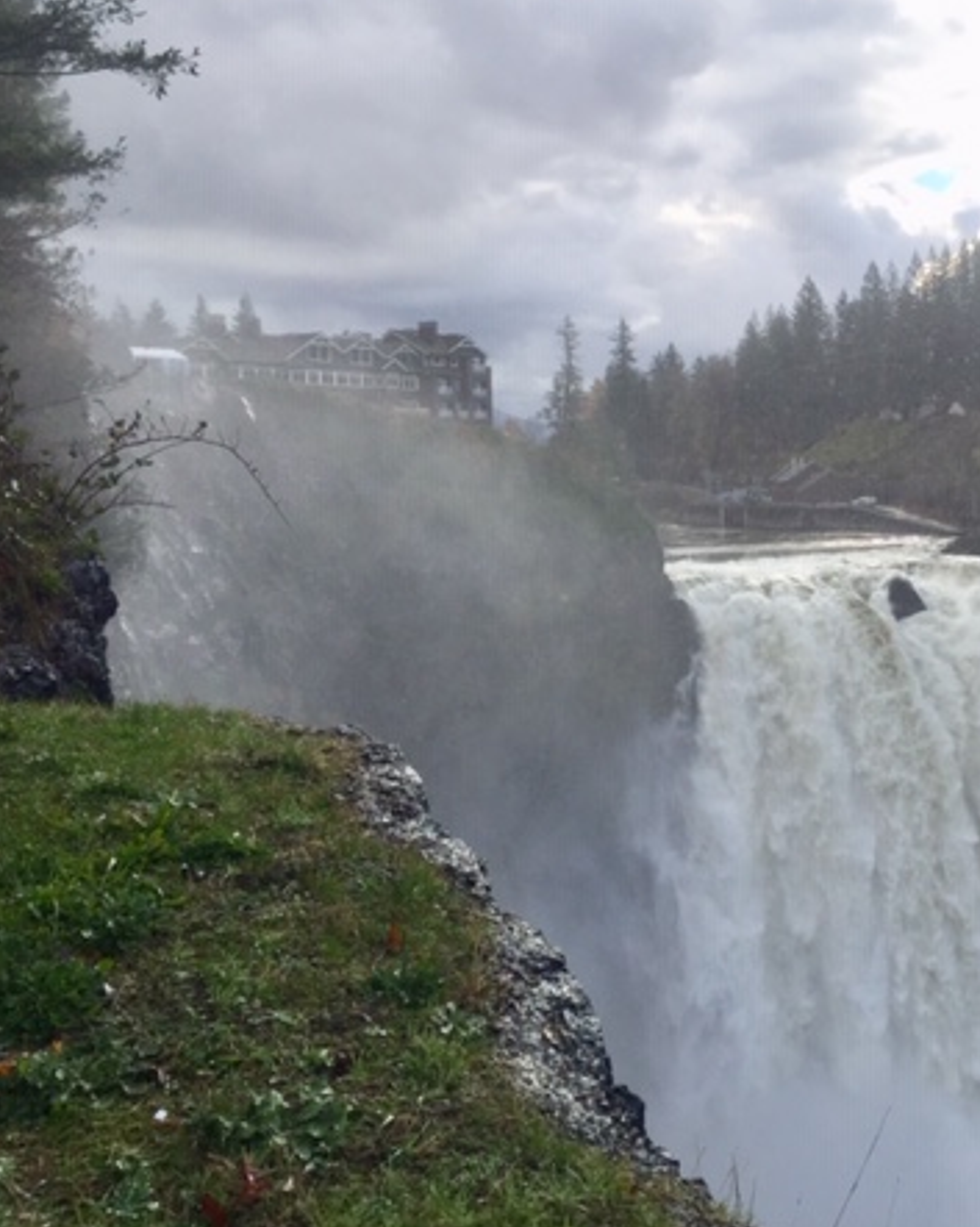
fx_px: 1488
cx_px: 816
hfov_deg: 35.0
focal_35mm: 41
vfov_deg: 44.8
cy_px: 569
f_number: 2.2
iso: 32
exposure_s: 1/1721
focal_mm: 4.15
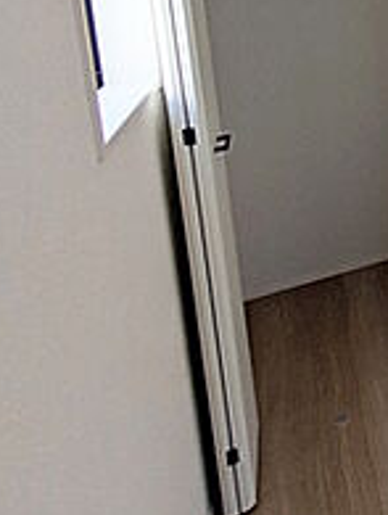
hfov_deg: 20.7
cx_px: 728
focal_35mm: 43
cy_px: 3
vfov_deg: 38.9
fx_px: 641
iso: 56
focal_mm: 1.83
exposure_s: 1/100
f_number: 2.2
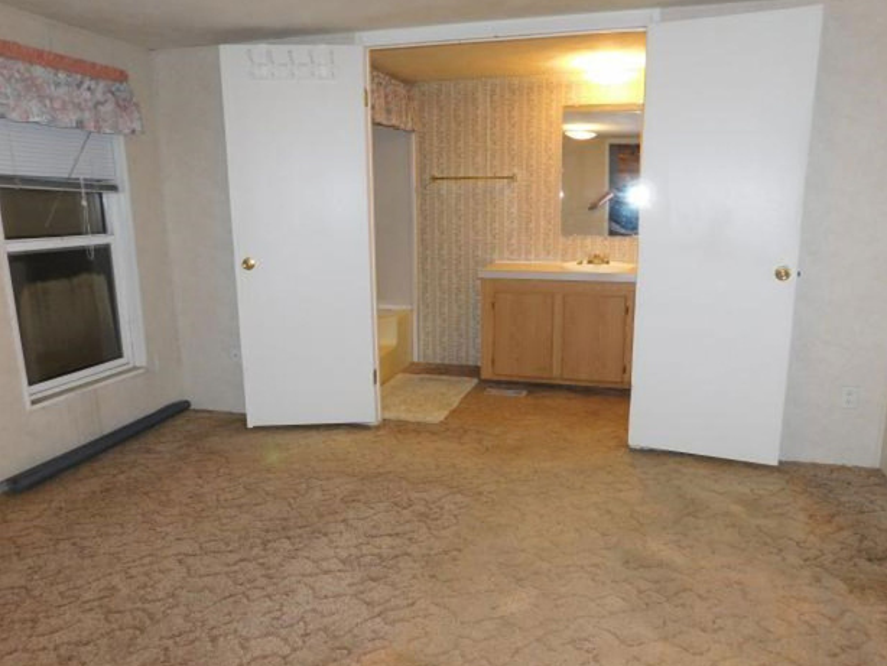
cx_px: 461
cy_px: 338
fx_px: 641
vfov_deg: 54.9
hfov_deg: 69.3
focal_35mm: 25
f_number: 3
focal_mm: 4.1
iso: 200
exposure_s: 1/30
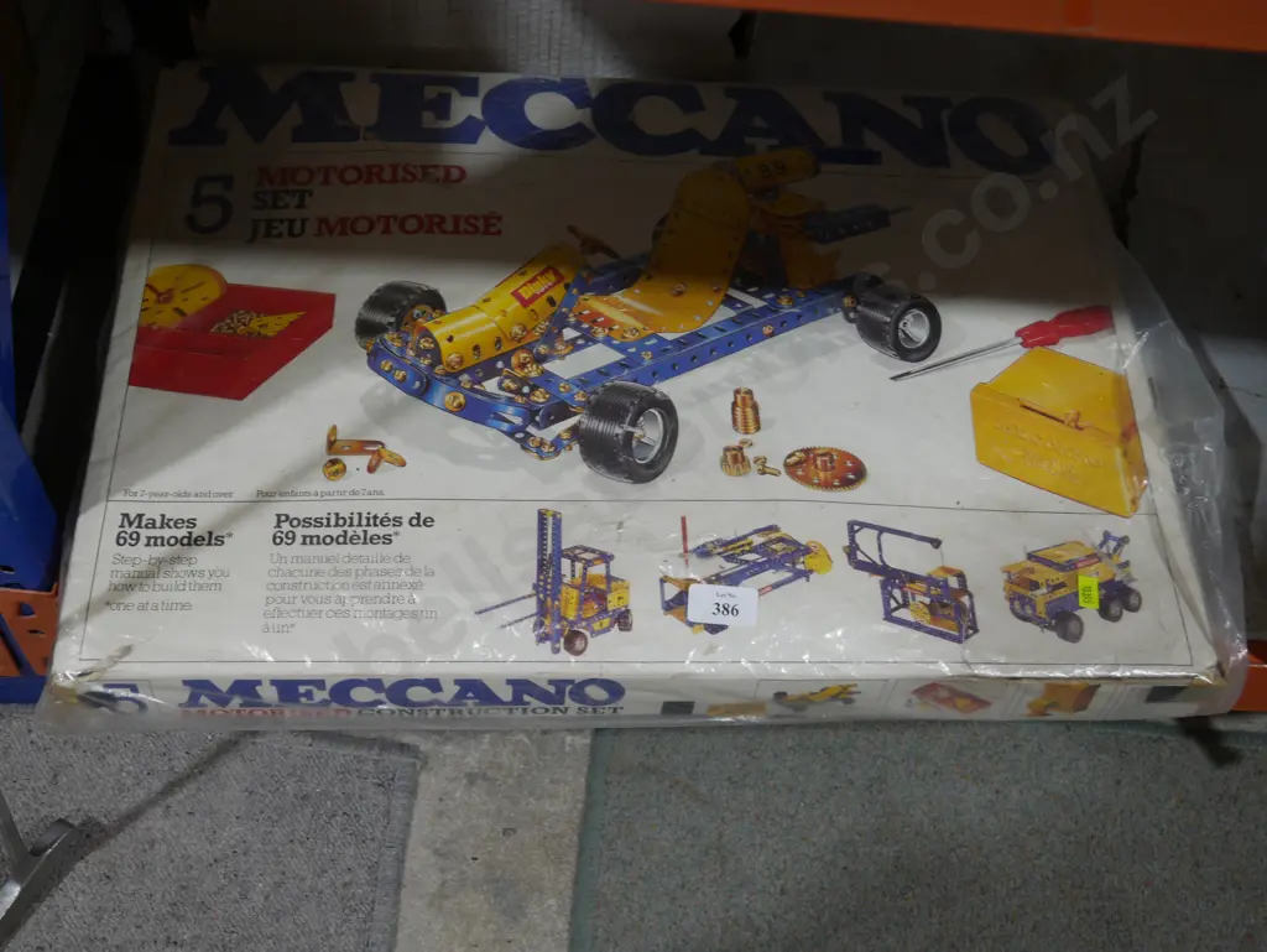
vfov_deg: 34.4
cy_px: 476
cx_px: 634
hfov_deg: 44.8
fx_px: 1538
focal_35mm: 42
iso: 250
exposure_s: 1/60
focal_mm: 21
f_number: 4.6
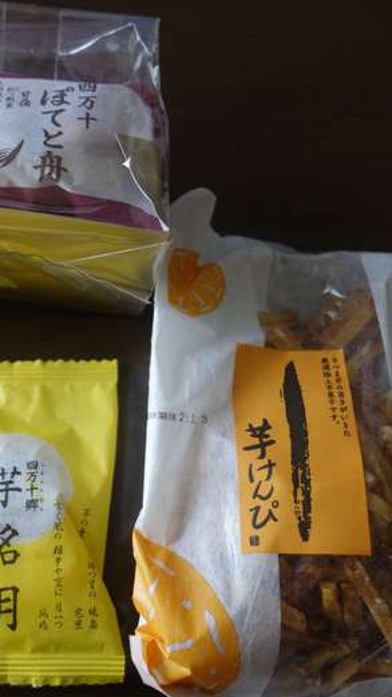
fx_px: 832
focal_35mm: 45
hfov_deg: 26.2
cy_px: 346
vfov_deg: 45.5
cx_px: 96
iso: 125
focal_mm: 10.4
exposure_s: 1/80
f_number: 1.8
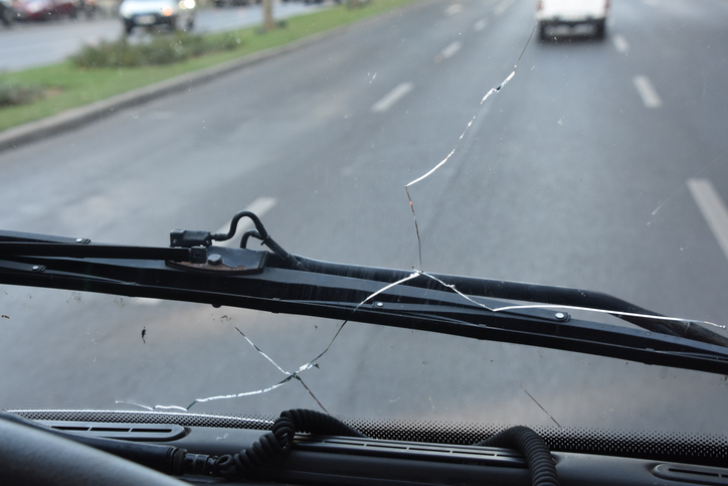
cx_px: 364
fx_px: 1153
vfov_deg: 23.8
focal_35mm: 57
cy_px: 243
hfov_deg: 35.0
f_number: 6.3
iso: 800
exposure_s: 1/160
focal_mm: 38
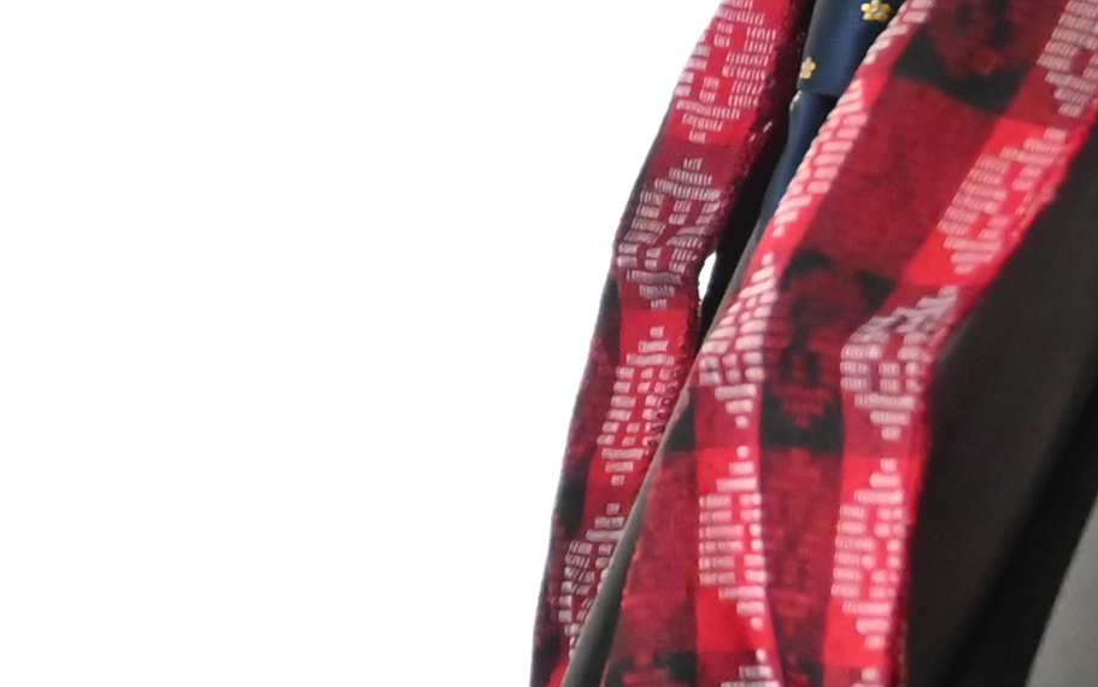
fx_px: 7453
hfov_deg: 8.0
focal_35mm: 249
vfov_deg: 5.3
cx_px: -1137
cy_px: 356
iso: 3200
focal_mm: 37
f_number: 4
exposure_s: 1/80
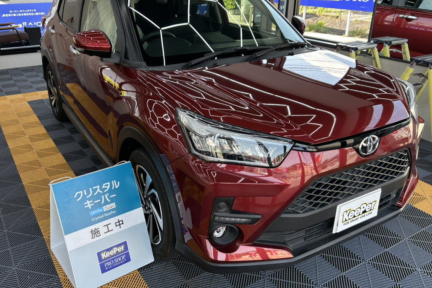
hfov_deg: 58.6
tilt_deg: -23.1
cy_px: 127
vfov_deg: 41.1
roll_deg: -0.1
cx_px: 195
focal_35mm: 32
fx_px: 384
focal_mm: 5.7
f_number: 1.5
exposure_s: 1/194
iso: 40
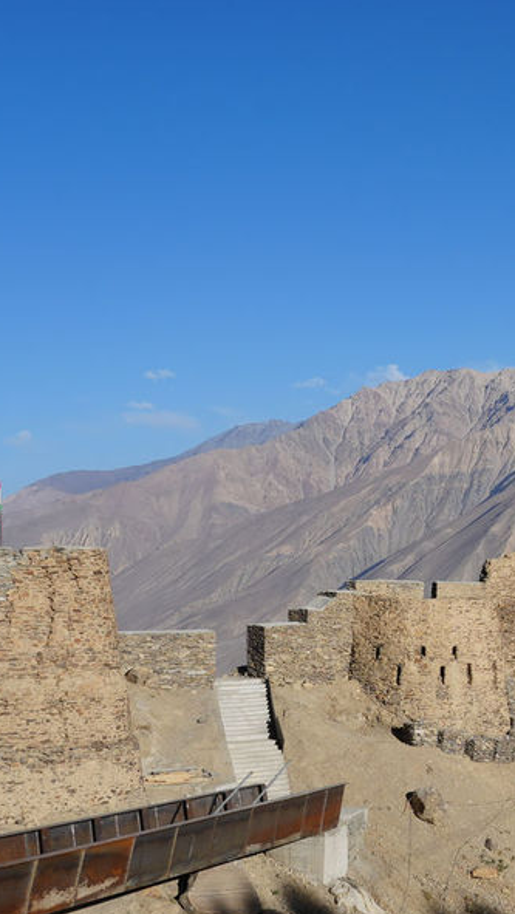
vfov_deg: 31.0
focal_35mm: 68
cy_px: 486
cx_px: 919
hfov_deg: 15.4
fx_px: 1649
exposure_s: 1/200
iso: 100
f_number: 10
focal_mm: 24
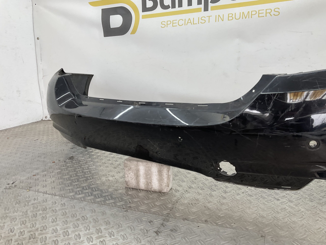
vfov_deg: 48.2
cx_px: 163
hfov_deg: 61.7
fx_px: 273
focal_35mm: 29
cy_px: 122
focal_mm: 3
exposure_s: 1/100
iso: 20
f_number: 1.8
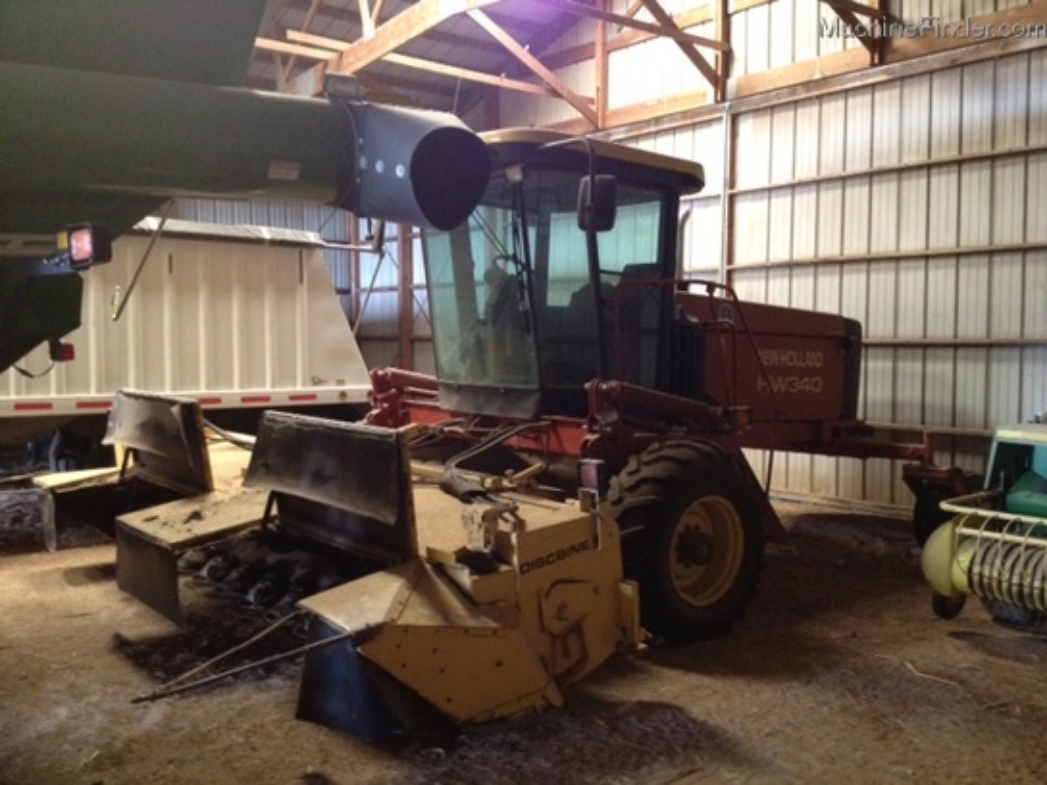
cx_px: 524
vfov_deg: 40.7
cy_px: 392
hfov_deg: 52.6
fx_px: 1059
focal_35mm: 35
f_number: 2.4
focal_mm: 4.28
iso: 400
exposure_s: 1/20
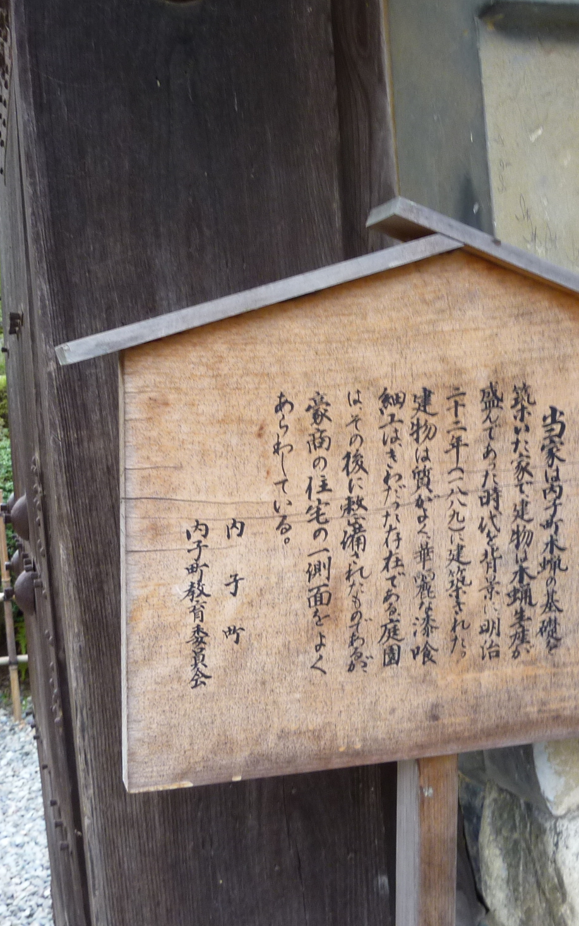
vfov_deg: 52.7
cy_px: 467
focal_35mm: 37
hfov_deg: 34.4
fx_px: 934
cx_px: 304
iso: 125
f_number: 3.3
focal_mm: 4.1
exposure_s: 1/30
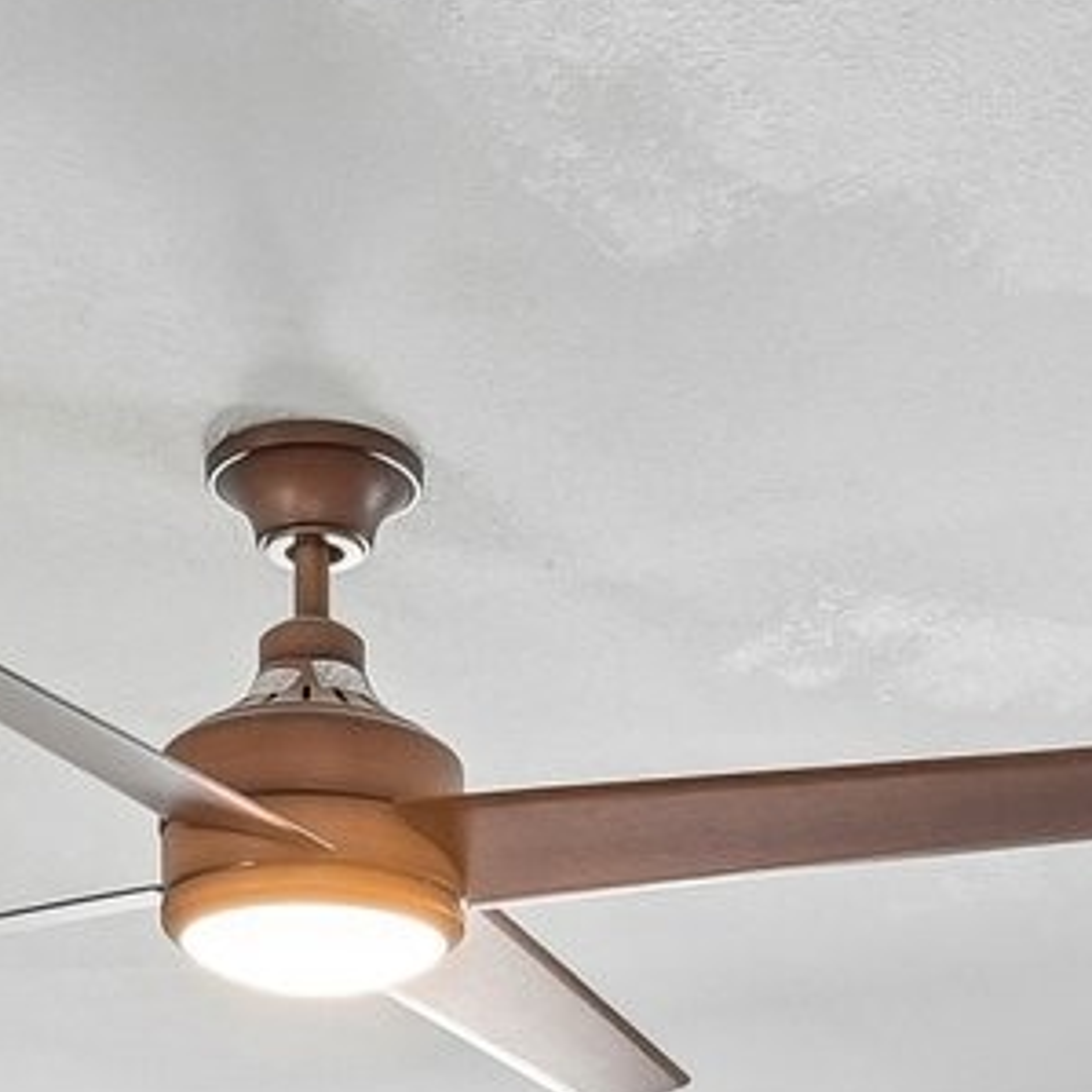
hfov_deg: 18.1
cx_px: 551
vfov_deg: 15.7
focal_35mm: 96
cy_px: 1912
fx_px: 3423
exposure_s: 1/25
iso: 400
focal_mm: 16.5
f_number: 8
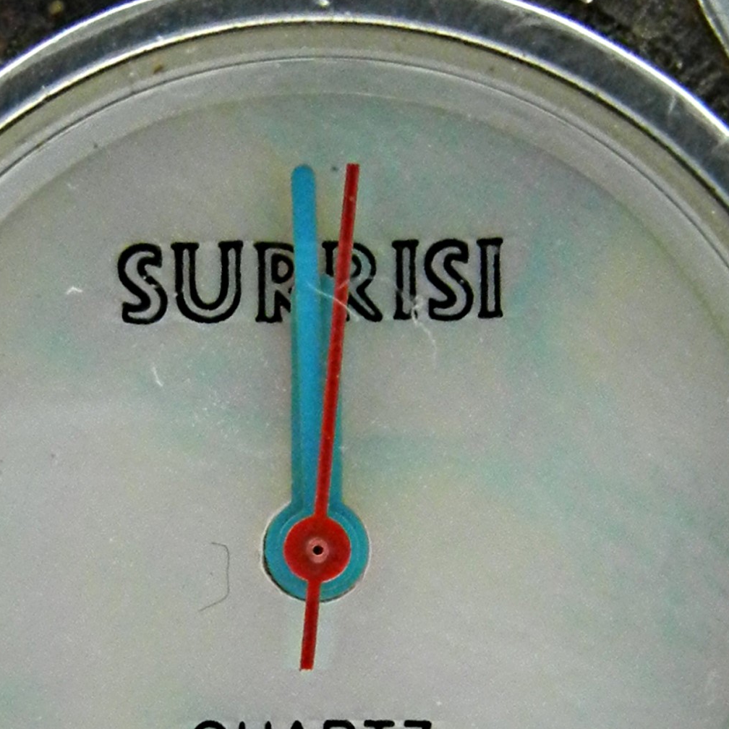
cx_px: 354
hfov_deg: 8.5
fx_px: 4932
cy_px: 537
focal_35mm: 207
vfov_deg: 8.4
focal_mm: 10.6
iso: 640
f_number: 4
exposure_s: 1/24.1
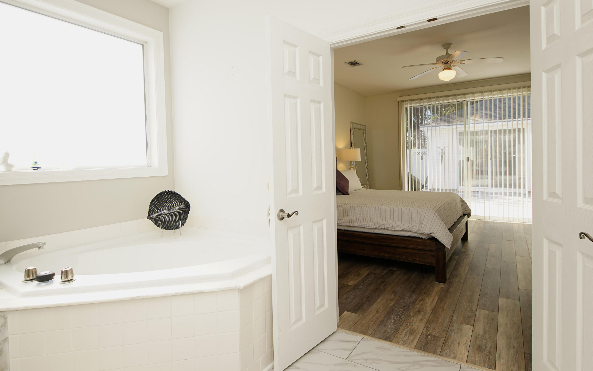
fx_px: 307
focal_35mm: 19
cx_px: 301
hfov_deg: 88.0
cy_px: 171
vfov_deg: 62.1
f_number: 4.5
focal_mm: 12
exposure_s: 1/60
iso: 100
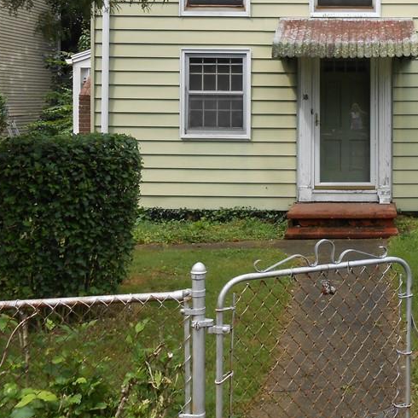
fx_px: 656
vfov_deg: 34.8
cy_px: 116
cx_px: 356
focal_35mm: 48
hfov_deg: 33.9
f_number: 3.5
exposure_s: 1/400
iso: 80
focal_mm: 4.6
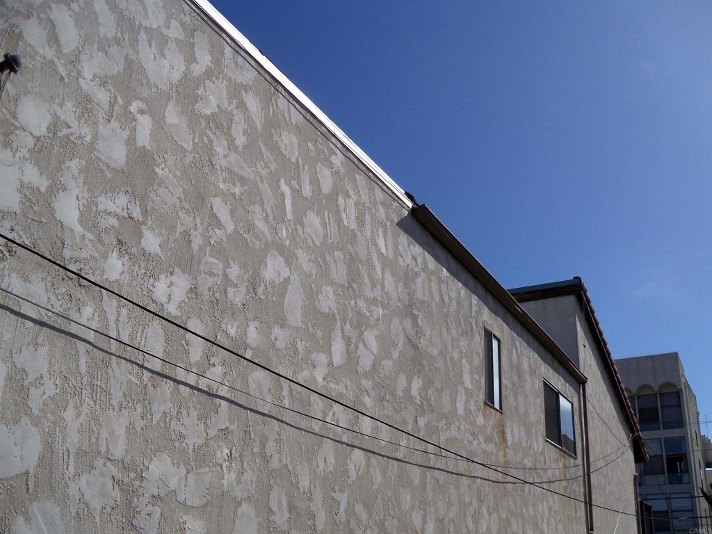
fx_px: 720
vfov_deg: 40.7
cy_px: 267
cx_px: 356
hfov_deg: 52.6
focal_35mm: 35
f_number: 6.2
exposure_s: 1/640
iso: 80
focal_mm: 6.2
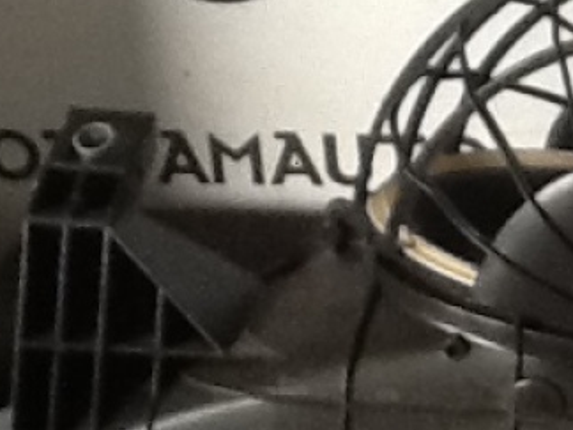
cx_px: 921
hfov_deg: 11.5
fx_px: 2698
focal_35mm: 163
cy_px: -48
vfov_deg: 9.0
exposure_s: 1/30
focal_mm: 2.03
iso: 100
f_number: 2.4
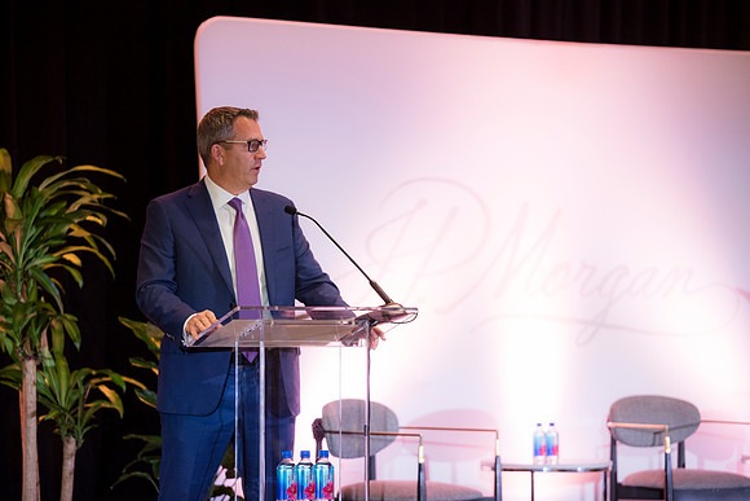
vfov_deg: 12.5
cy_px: 250
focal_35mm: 110
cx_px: 375
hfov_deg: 18.6
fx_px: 2292
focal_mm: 110
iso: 1000
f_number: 2.8
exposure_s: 1/160
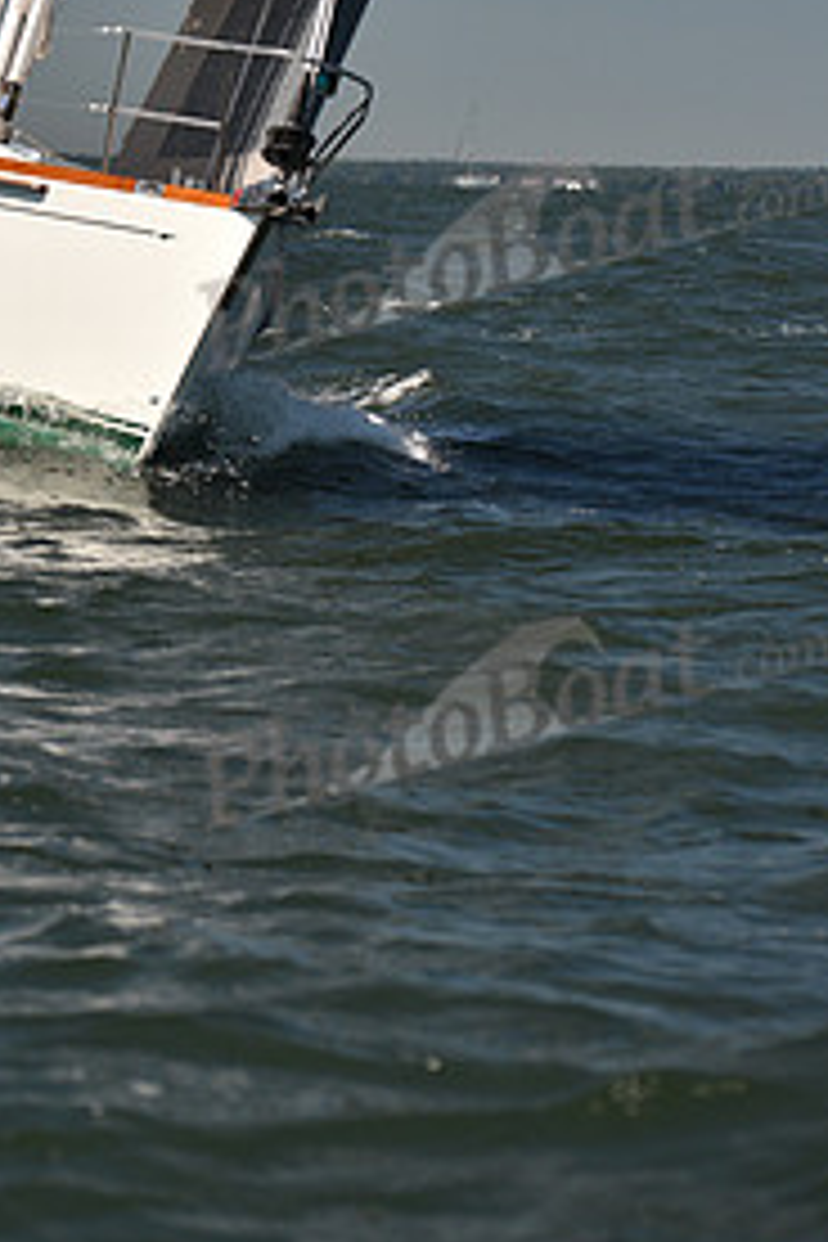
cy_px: 86
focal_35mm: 193
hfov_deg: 7.1
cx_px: -34
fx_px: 6658
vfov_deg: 10.6
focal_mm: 92
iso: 250
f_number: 4
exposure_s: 1/1250
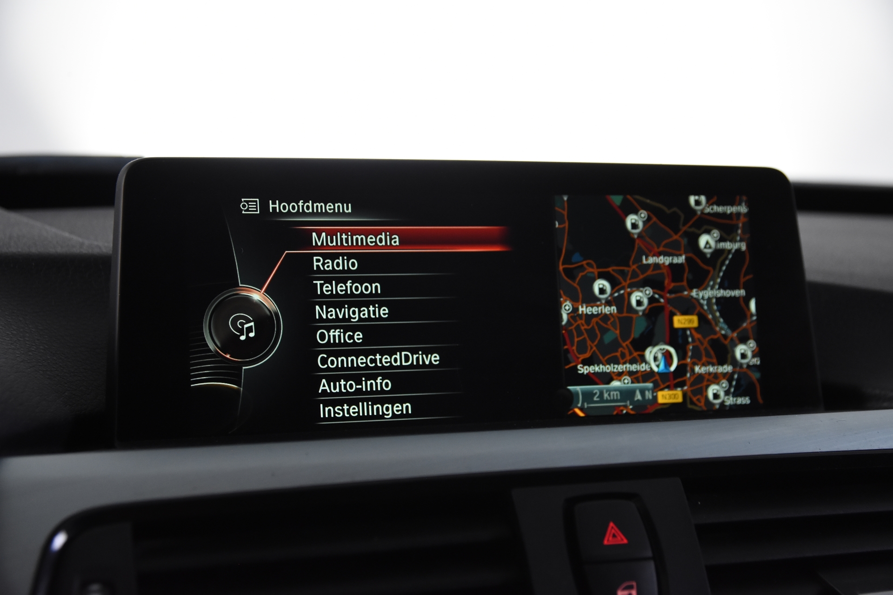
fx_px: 1488
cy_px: 298
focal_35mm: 60
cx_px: 446
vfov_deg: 22.6
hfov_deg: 33.4
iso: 1600
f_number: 5
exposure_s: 1/100
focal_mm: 40
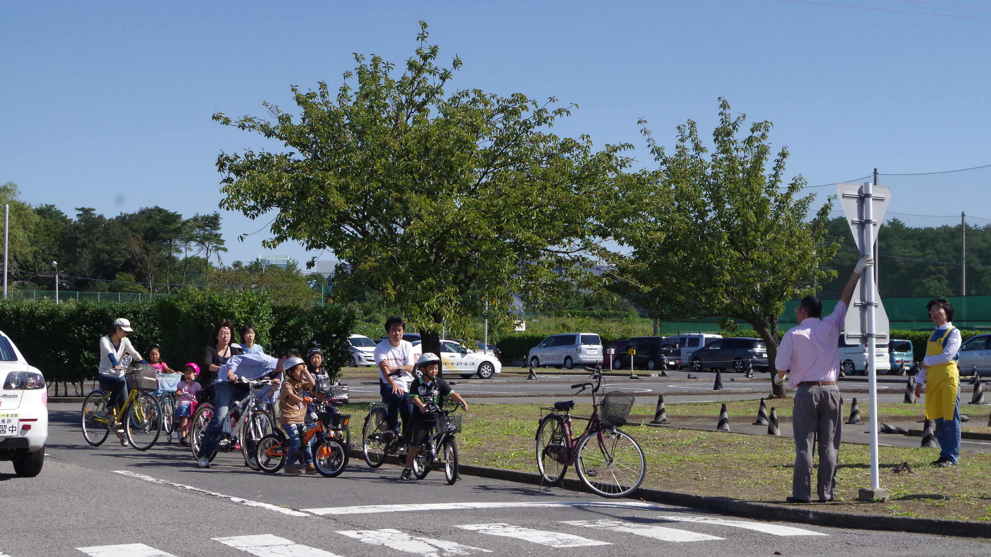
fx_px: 1655
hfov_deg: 33.3
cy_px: 244
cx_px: 496
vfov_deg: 19.1
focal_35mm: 63
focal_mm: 40
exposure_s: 1/3200
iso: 1600
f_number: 9
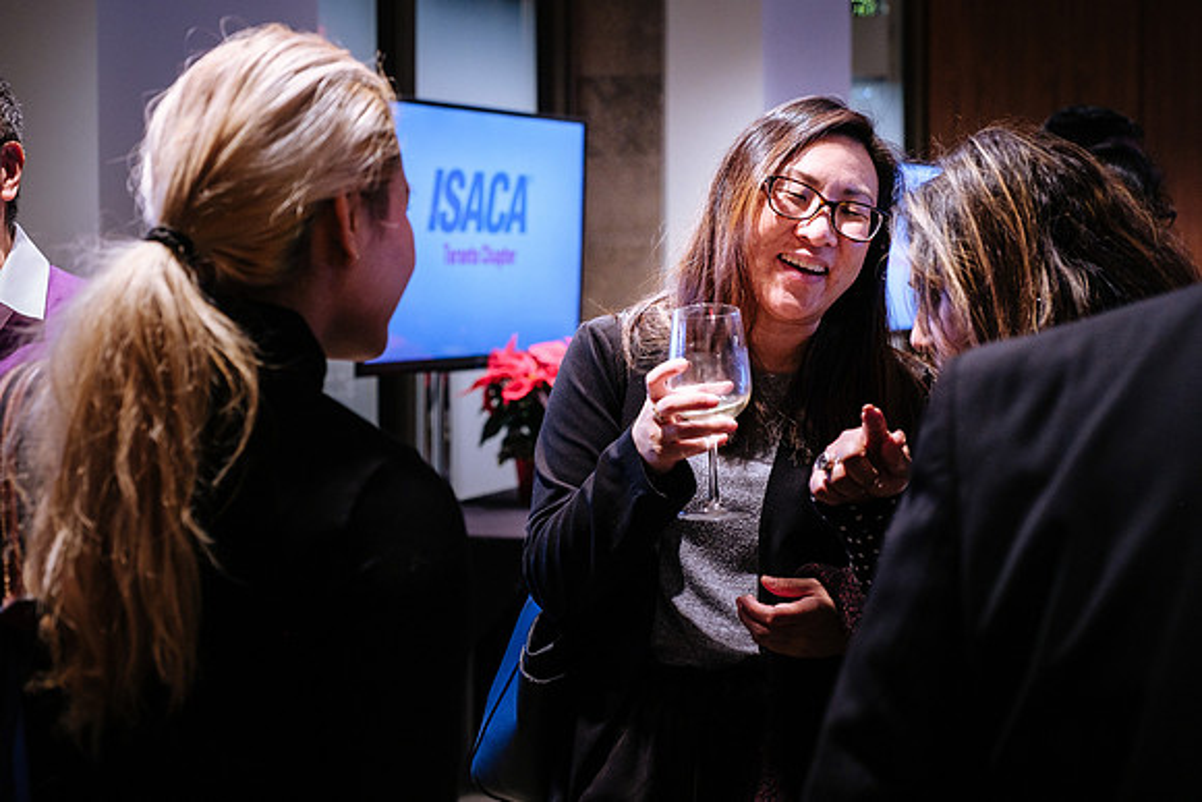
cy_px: 358
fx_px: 2143
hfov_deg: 31.3
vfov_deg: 21.2
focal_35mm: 64
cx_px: 601
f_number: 3.2
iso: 640
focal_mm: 38.8
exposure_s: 1/60
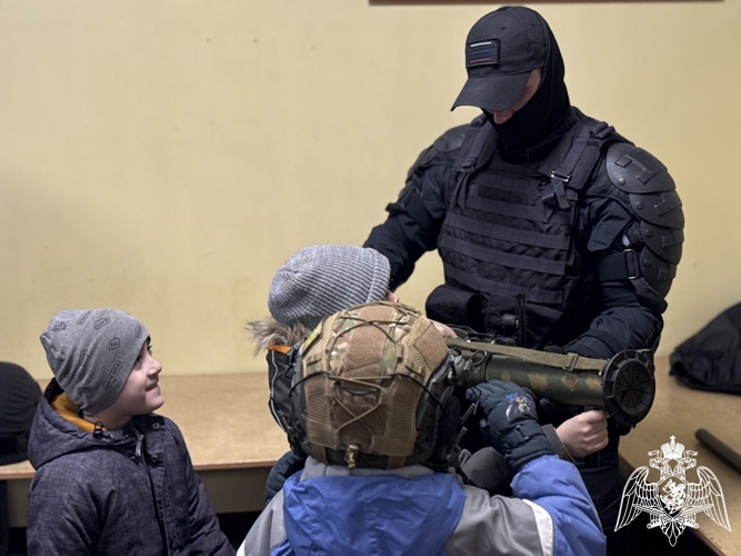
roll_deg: -1.0
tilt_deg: -10.6
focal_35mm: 48
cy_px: 278
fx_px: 1027
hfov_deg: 39.7
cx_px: 370
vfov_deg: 30.3
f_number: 1.78
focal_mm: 6.76
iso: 80
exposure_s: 1/50
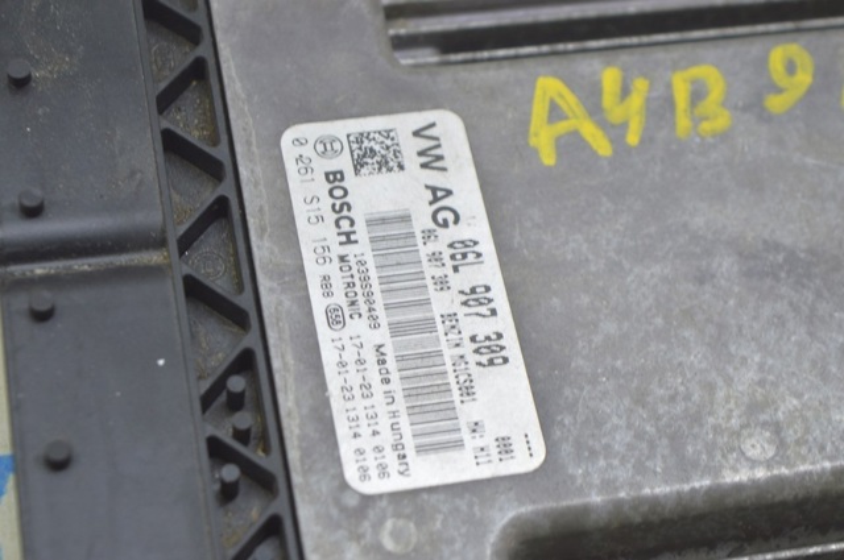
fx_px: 1932
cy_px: 280
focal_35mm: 82
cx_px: 422
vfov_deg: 16.5
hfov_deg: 24.6
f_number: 5.6
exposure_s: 1/20
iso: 400
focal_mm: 55
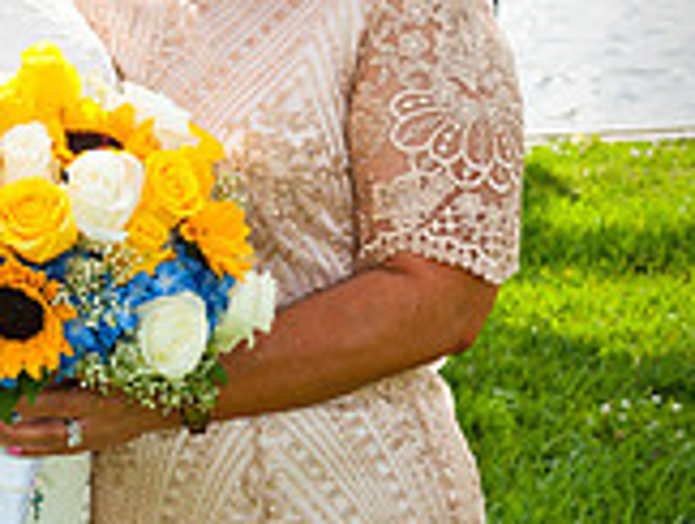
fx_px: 3217
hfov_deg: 12.3
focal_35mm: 160
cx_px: 114
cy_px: 172
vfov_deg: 9.3
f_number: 8
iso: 160
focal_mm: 60
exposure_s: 1/320
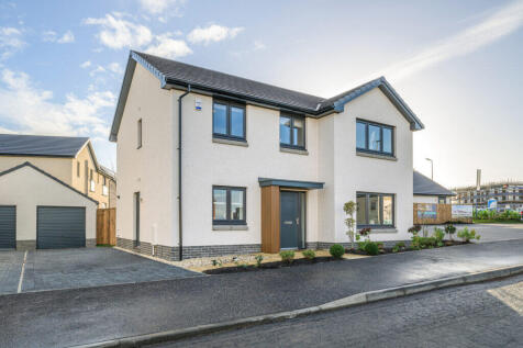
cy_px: 174
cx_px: 262
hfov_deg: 73.8
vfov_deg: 53.1
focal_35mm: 24
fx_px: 349
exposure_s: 1/100
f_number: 11
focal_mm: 24
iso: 90
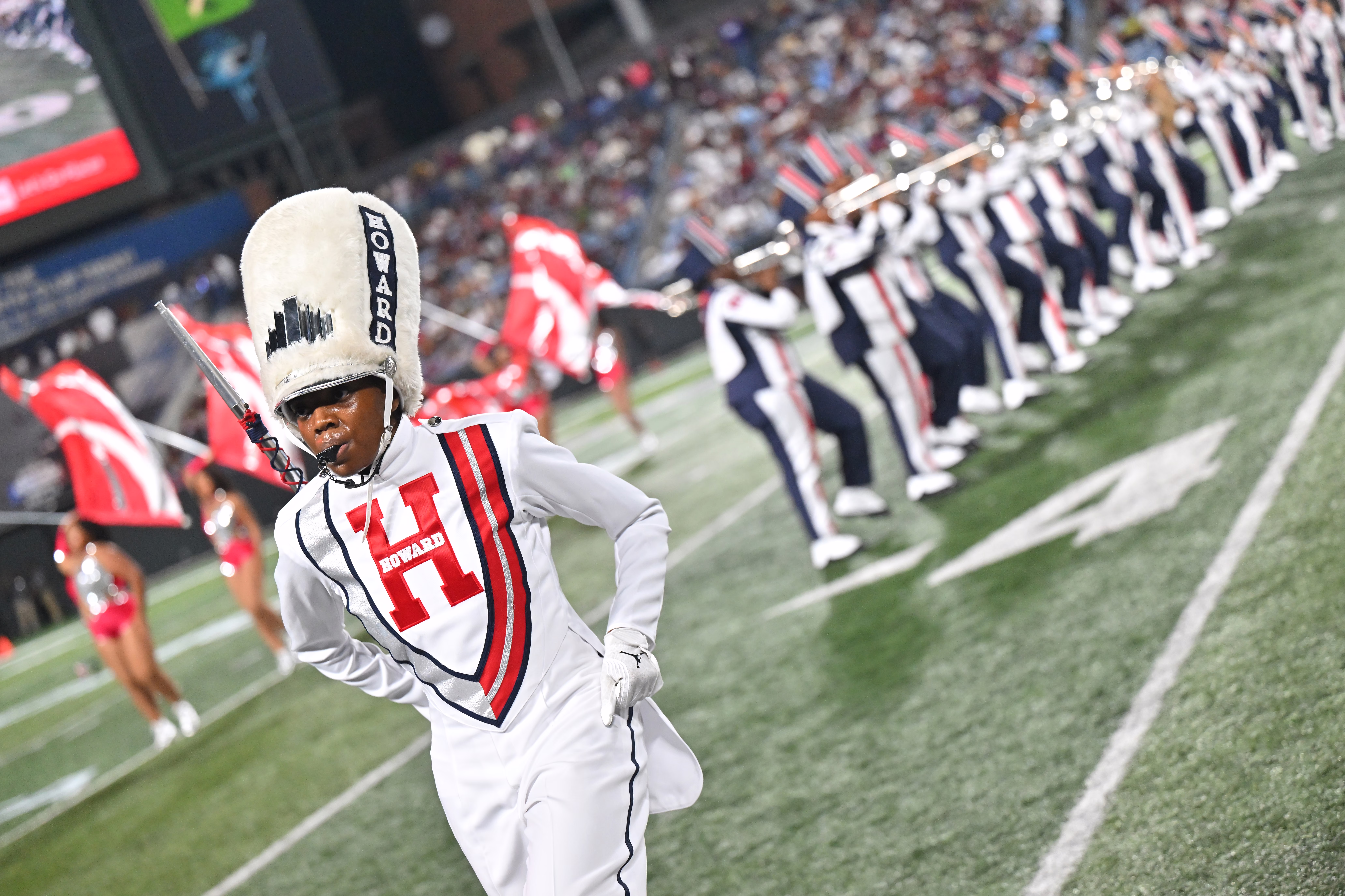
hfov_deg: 26.3
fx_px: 2877
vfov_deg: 17.7
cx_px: 672
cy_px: 448
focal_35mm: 77
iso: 3200
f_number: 2.8
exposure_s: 1/1250
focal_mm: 77
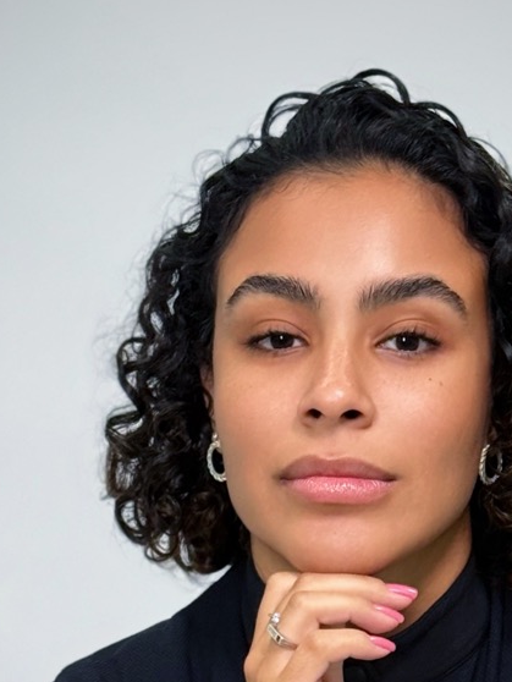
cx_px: 320
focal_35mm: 129
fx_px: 2542
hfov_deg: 11.5
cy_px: 903
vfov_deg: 14.6
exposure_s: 1/60
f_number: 1.78
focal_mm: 6.76
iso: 200
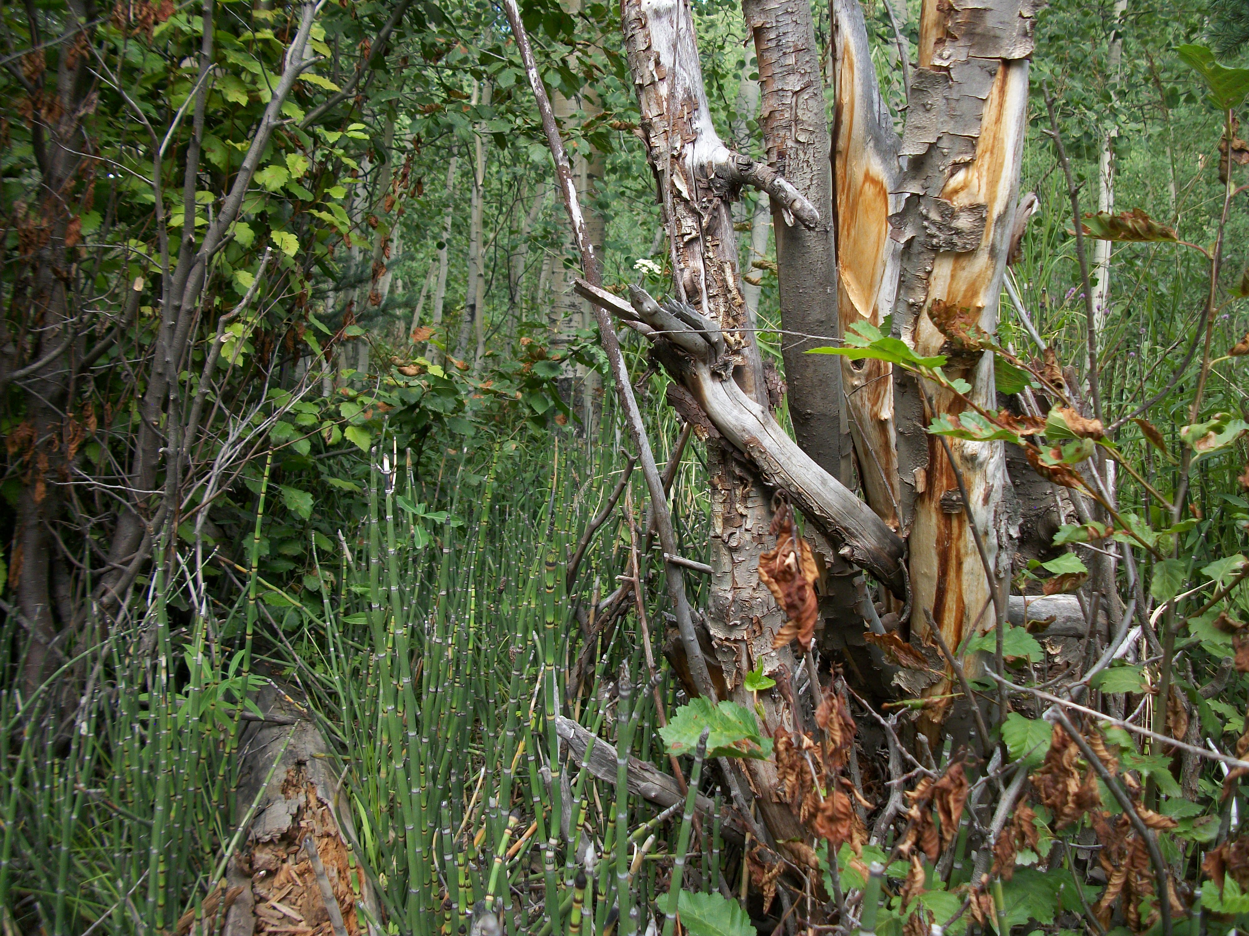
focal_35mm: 32
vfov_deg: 44.2
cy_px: 468
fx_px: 1155
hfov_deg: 56.8
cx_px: 624
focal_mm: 5.7
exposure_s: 1/125
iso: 80
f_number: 2.9
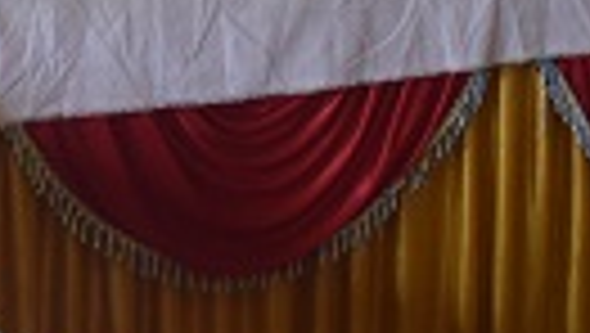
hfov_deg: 15.1
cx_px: -63
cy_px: -295
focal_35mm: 138
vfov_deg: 8.4
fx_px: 2161
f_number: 3.5
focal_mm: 18
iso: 900
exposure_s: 1/60
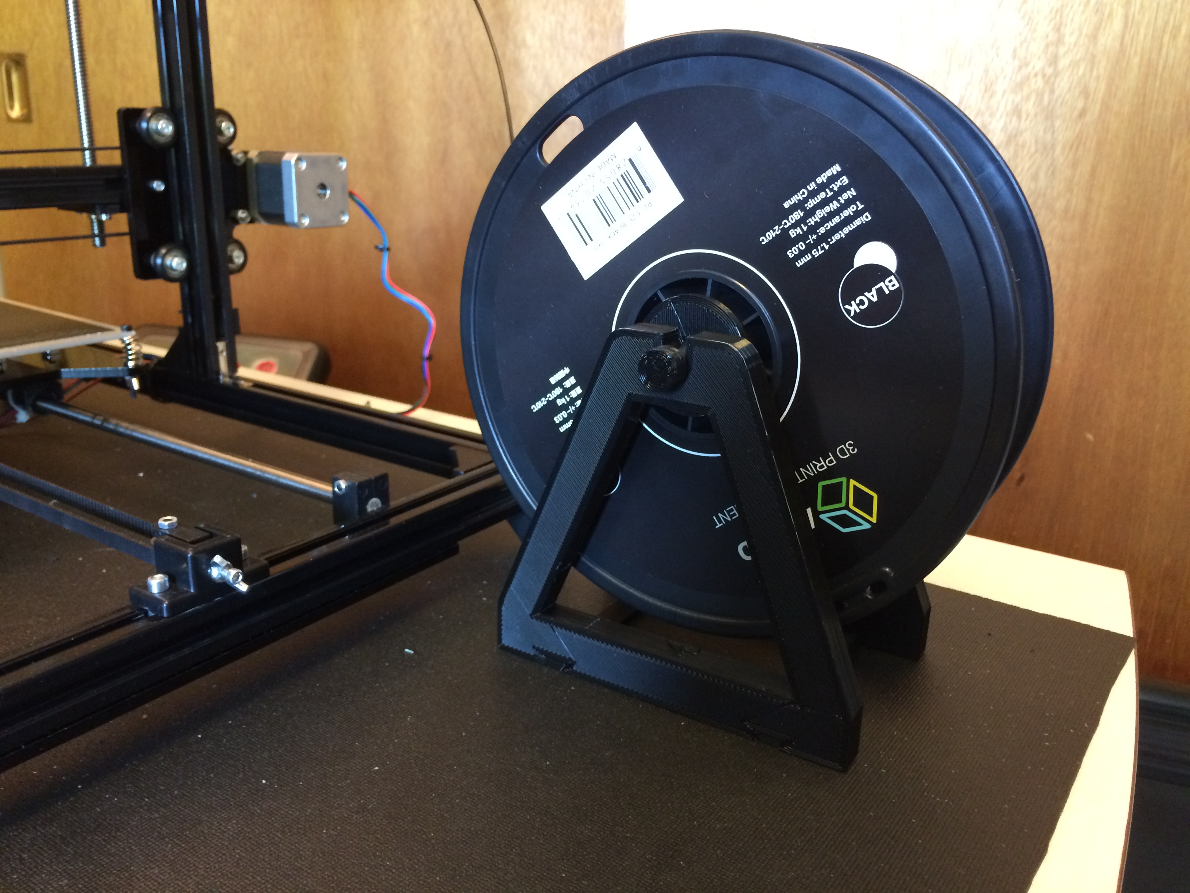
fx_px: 997
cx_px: 595
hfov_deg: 61.7
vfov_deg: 48.2
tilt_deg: -17.1
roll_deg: -3.0
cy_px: 446
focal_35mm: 29
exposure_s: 1/17
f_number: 2.2
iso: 320
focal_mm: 4.15
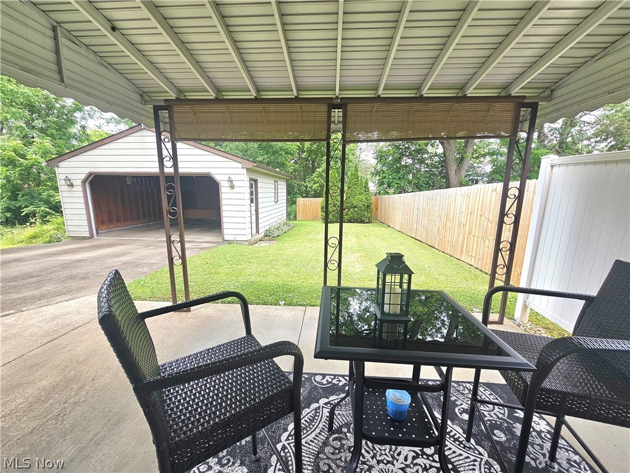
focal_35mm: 13
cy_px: 236
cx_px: 315
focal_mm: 2.2
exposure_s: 1/169
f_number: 2.2
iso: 50
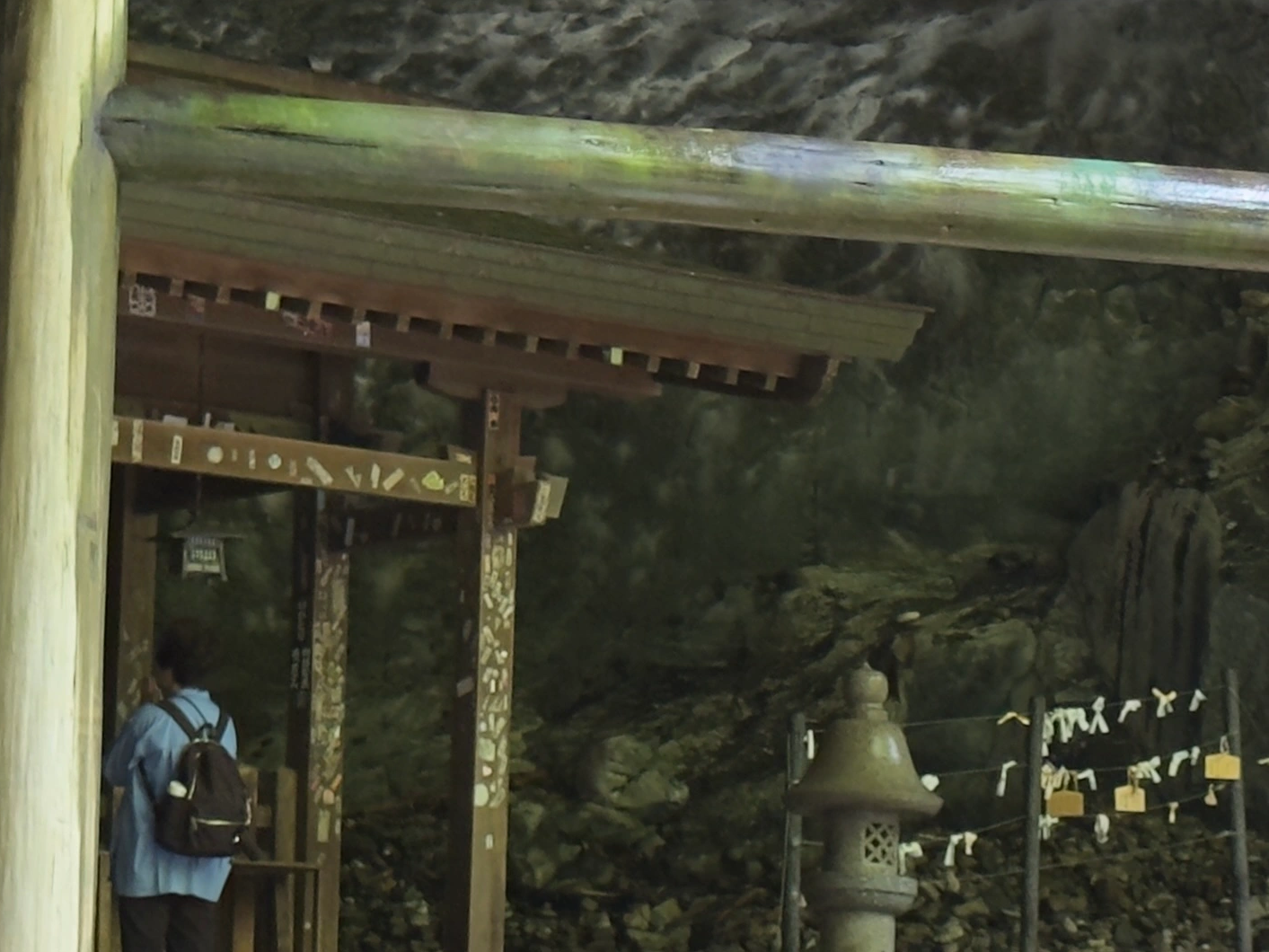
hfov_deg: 14.4
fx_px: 5023
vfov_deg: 10.8
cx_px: 924
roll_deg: -0.9
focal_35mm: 137
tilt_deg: +9.2
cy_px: 458
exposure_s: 1/34
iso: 500
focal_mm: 6.76
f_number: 1.78
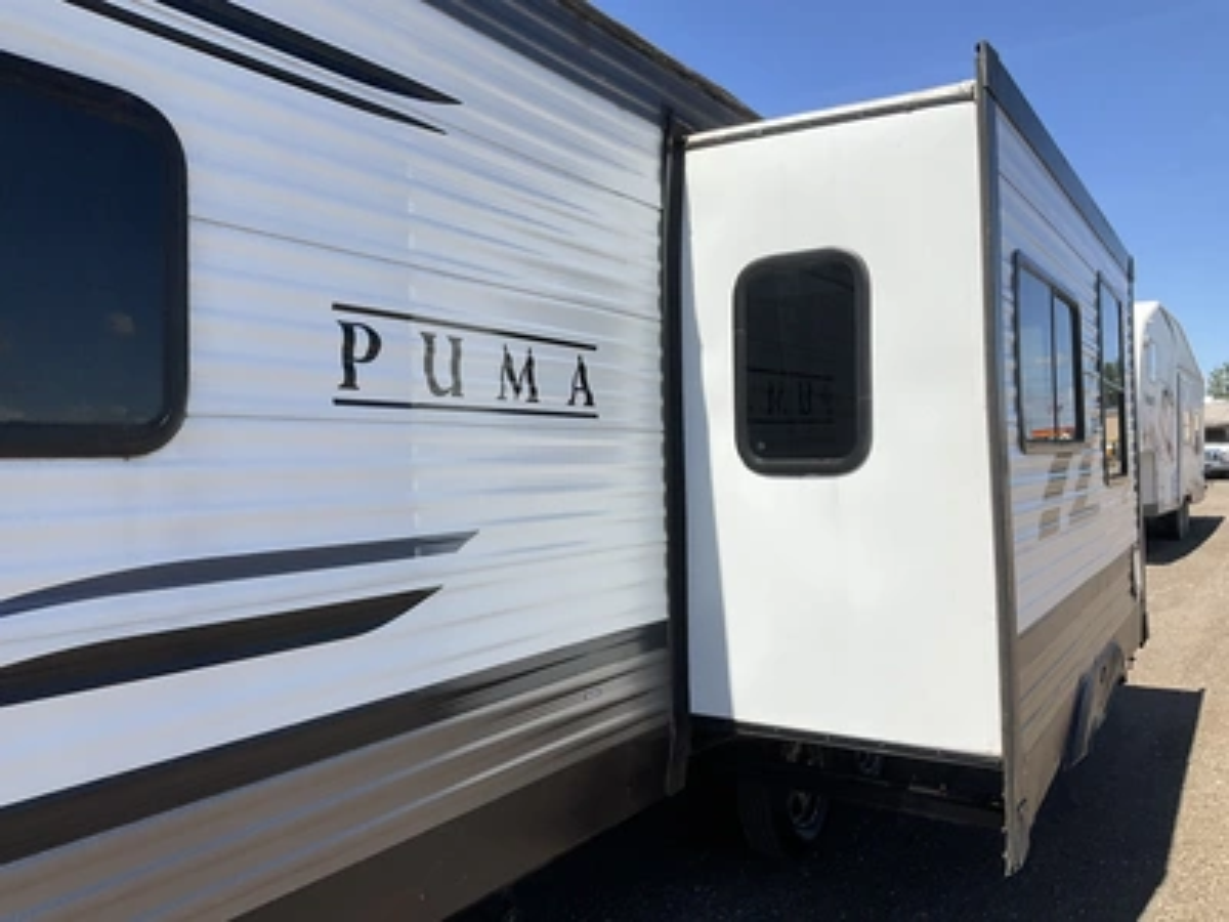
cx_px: 614
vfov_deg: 48.2
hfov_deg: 61.7
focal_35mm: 29
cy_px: 461
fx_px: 1030
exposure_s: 1/2141
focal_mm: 3
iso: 25
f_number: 1.8
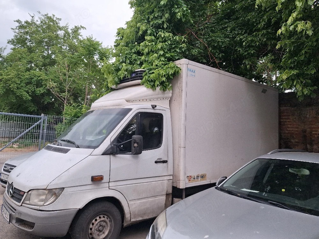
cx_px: 160
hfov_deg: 65.3
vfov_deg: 51.4
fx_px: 249
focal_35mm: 27
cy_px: 120
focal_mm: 4
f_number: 1.8
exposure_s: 1/100
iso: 50
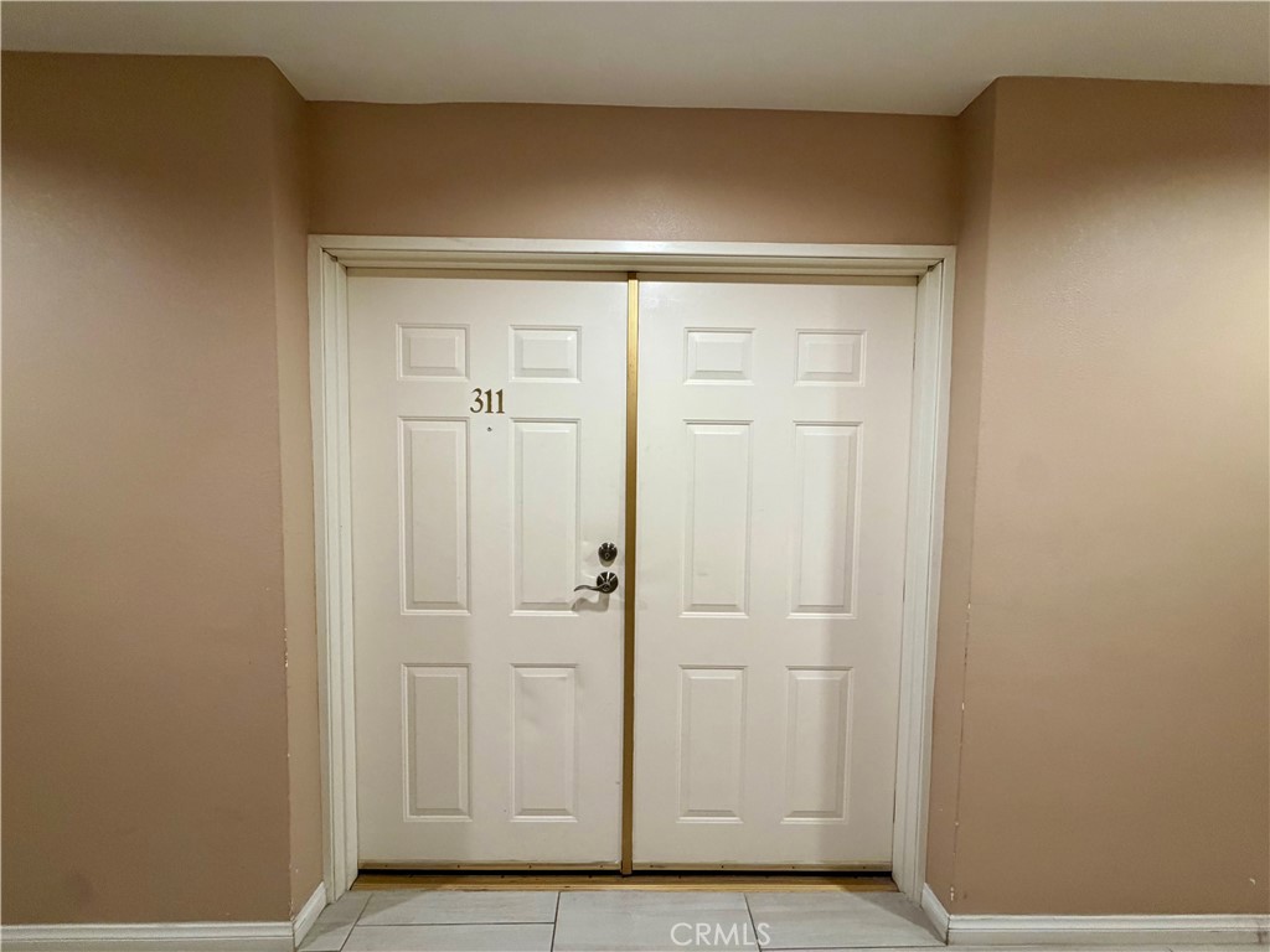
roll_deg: -0.7
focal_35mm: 14
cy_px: 476
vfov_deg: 85.7
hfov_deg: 102.1
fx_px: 514
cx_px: 635
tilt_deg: -4.0
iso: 320
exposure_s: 1/60
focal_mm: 2.22
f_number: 2.2
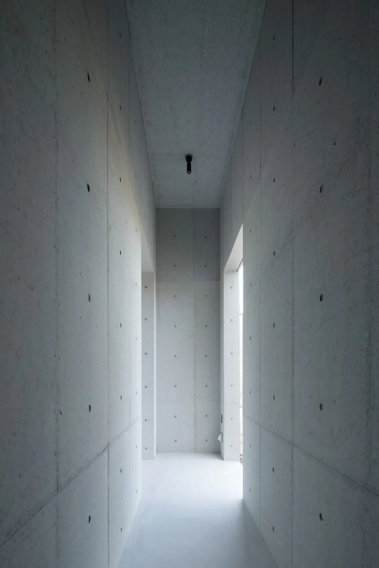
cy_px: 284
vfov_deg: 93.3
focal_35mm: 17
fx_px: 269
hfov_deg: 70.4
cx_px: 190
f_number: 14
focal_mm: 17
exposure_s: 1/2
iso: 400
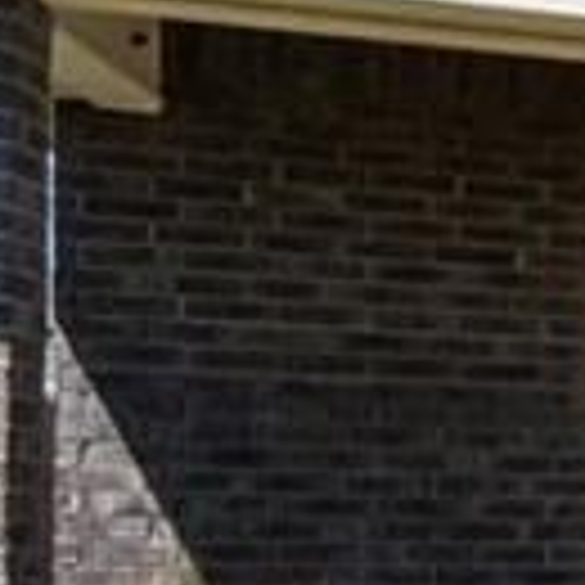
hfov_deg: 9.8
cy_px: 630
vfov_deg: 15.9
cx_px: 1984
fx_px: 2046
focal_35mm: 107
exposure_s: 1/8000
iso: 3200
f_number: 10
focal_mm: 16
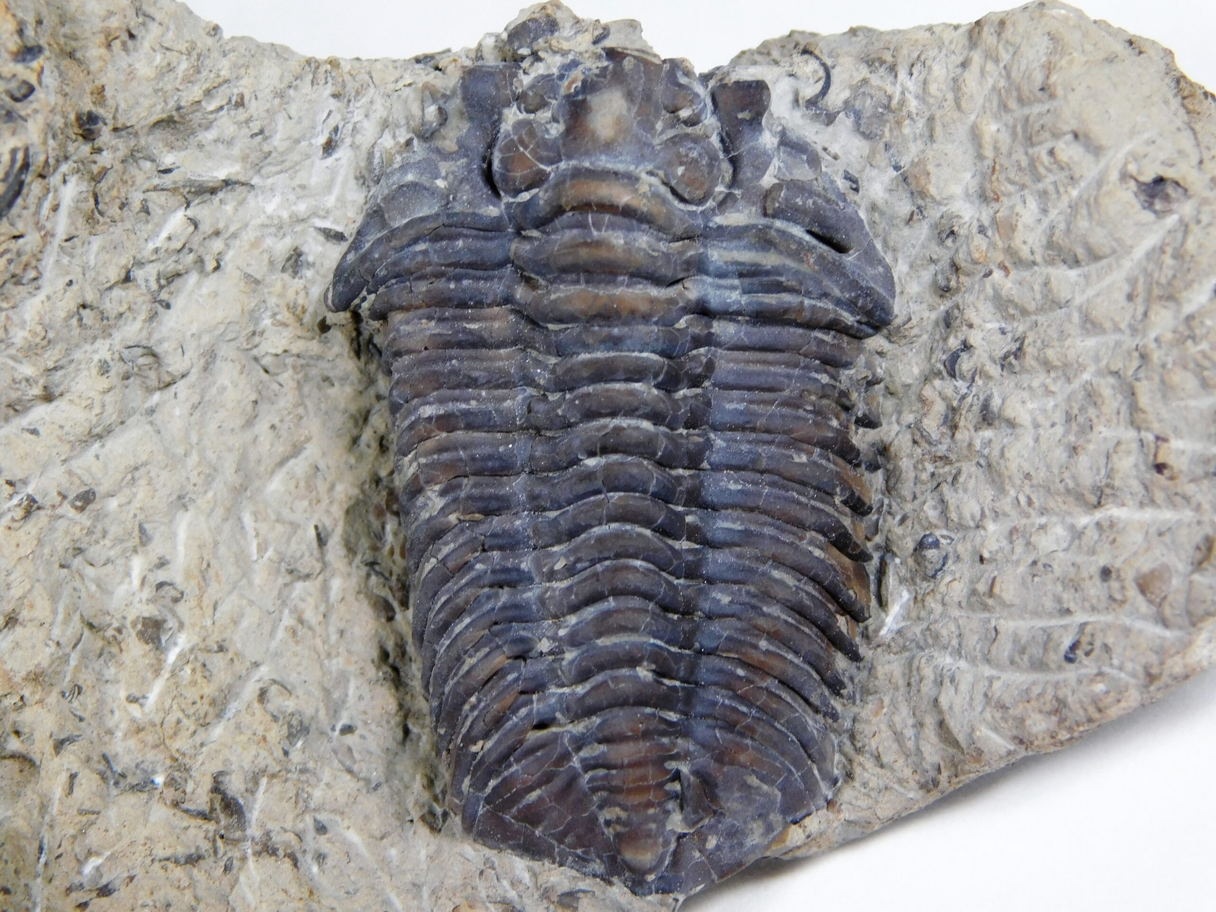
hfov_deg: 13.3
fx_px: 5199
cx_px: 608
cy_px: 456
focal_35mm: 148
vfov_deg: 10.0
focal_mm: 26.3
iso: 125
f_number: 5.1
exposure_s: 1/100
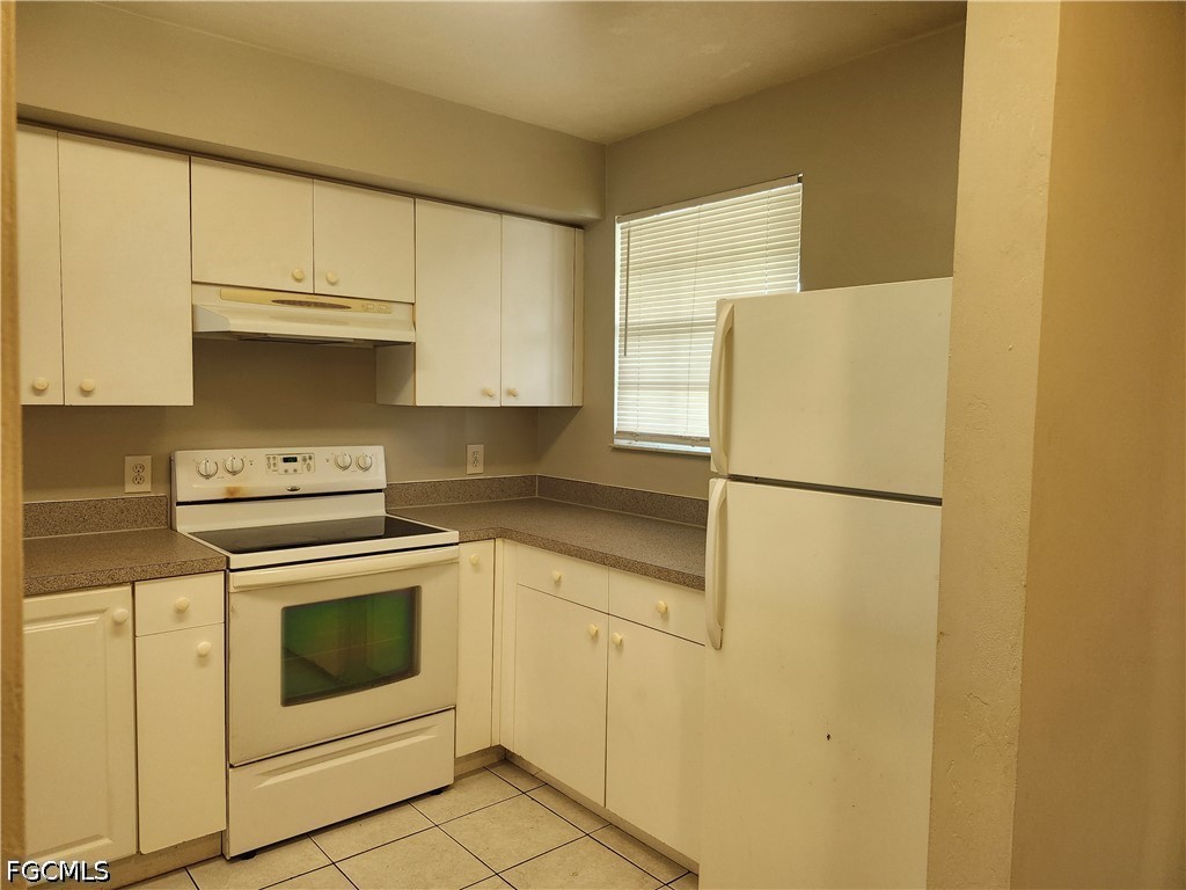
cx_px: 593
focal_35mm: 23
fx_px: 788
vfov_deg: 58.9
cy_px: 445
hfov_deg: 73.9
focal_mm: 5.54
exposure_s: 1/120
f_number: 1.8
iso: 400
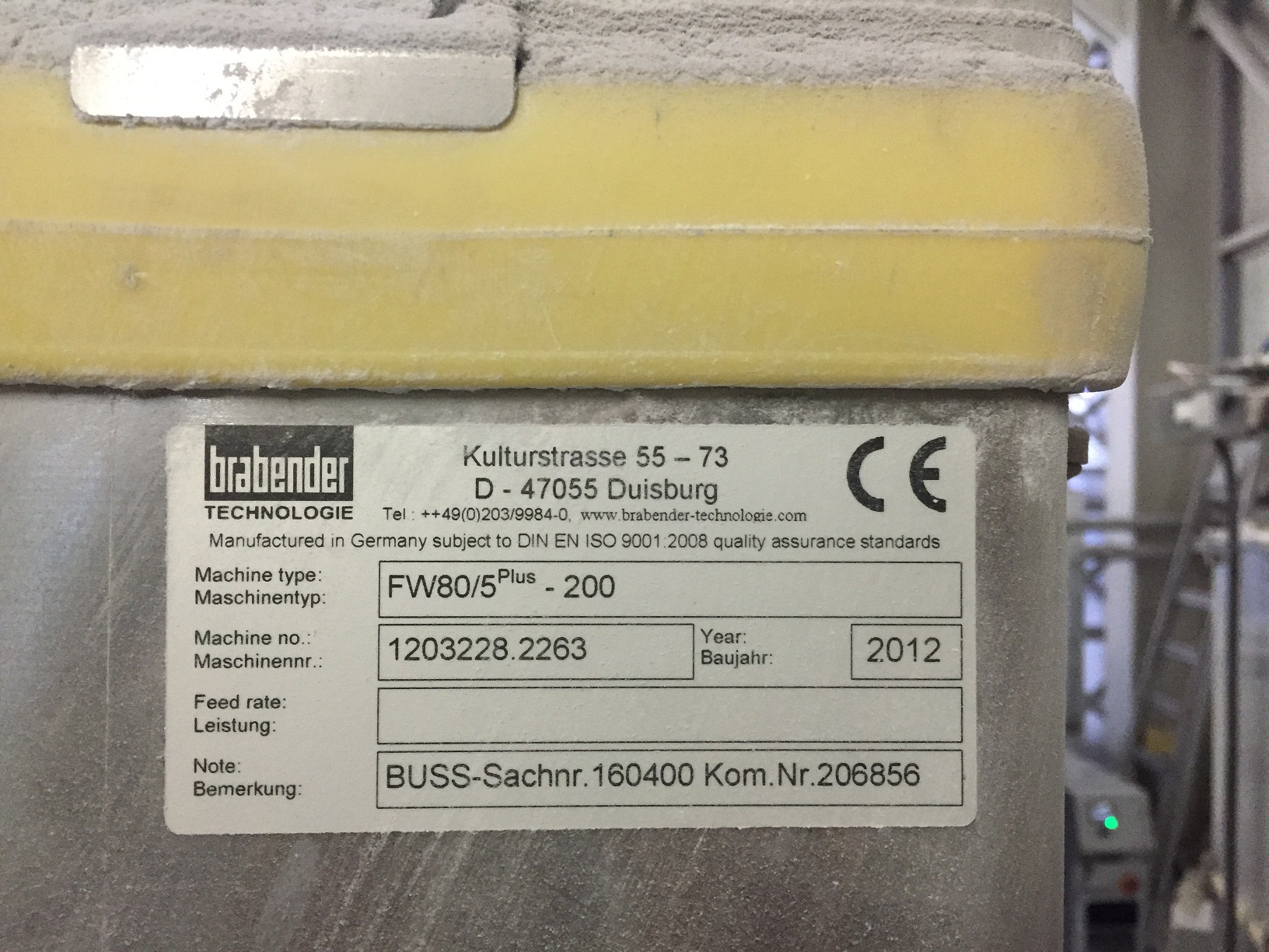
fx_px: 1063
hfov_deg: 61.7
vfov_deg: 48.2
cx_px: 634
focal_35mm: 29
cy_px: 476
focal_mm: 4.15
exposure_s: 1/25
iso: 250
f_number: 2.2
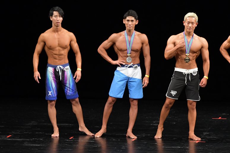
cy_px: 76
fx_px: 1724
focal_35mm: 270
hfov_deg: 7.6
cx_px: 115
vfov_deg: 5.1
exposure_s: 1/400
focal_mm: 180
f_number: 5.6
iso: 3200
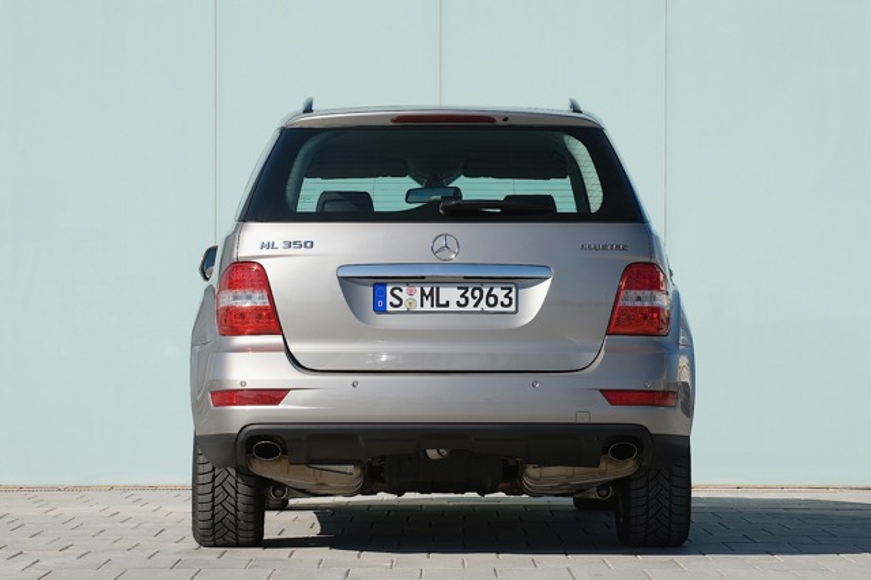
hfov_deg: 16.4
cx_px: 436
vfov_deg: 11.0
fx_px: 3023
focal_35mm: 125
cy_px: 290
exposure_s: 1/125
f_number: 16
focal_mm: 125
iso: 200
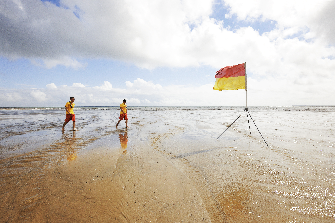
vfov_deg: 73.7
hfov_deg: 96.7
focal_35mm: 16
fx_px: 149
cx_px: 168
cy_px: 112
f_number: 11
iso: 400
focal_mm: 16
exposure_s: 1/500
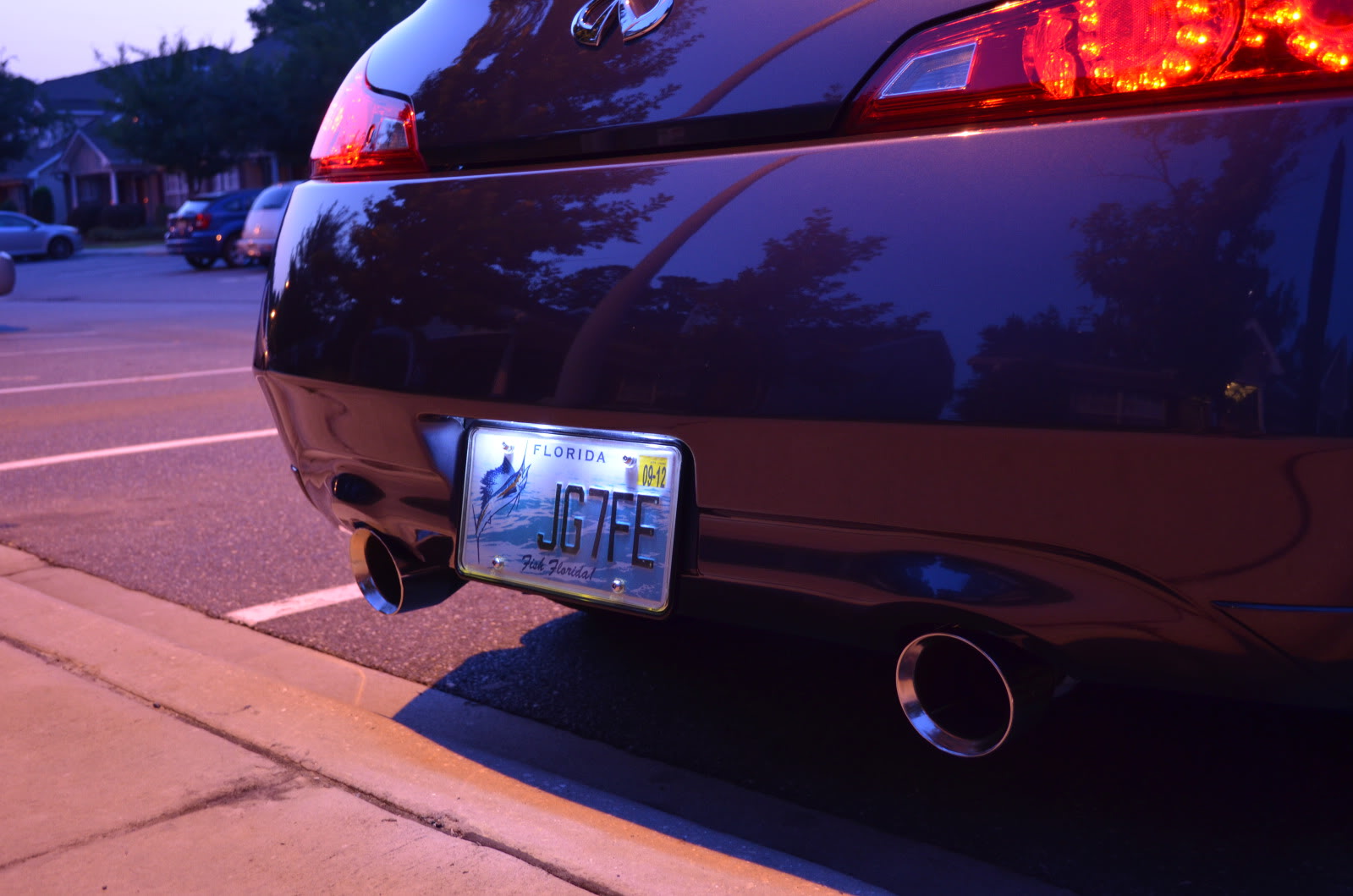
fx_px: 1463
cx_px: 676
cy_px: 448
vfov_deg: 34.1
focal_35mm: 39
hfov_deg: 49.6
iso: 640
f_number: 5
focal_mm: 26
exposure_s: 1/5
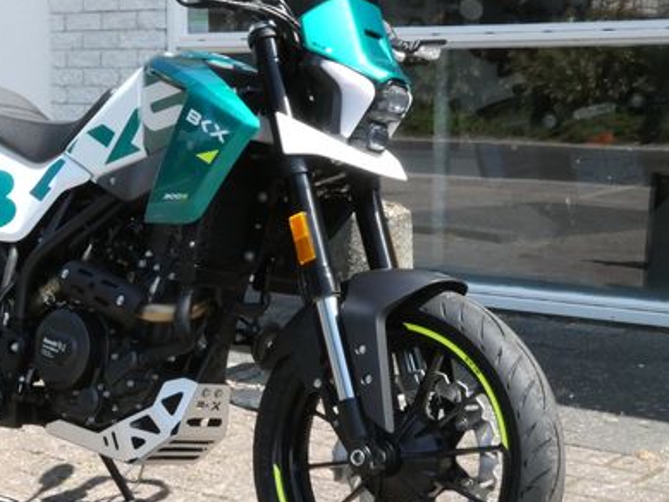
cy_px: 258
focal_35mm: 79
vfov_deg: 18.7
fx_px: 1527
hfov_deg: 24.5
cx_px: 181
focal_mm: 8.6
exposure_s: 1/800
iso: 800
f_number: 7.1
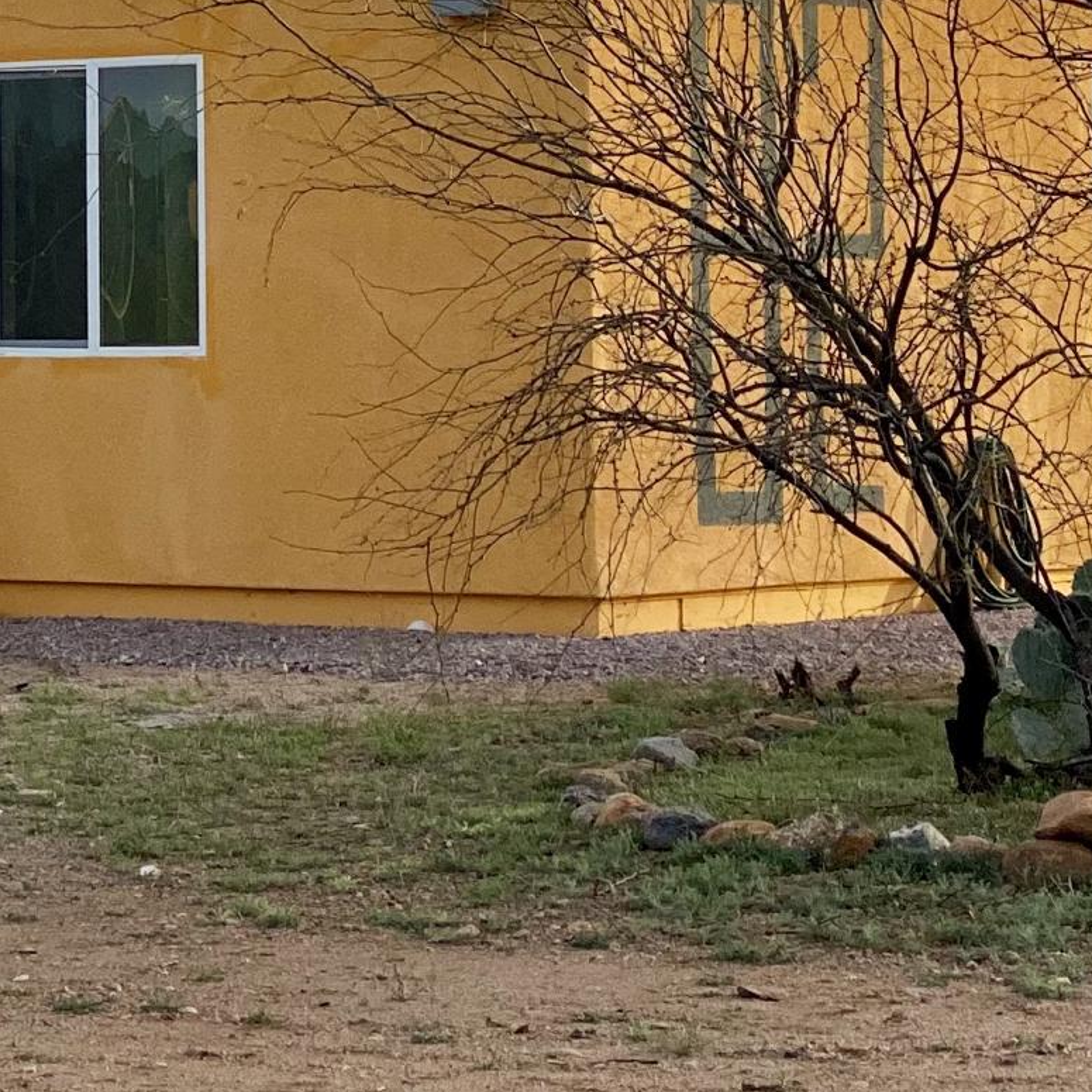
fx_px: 6353
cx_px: 151
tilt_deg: +5.0
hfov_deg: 9.8
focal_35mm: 178
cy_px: -156
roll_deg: +0.2
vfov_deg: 9.7
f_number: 2
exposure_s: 1/1020
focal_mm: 6
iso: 20
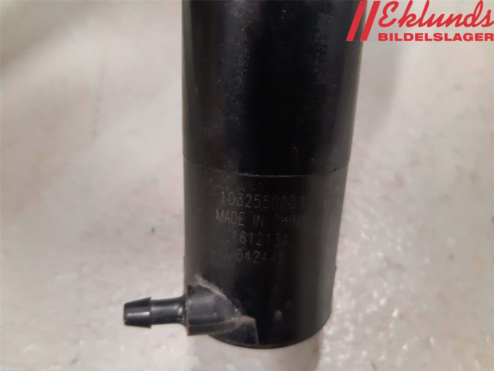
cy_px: 186
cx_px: 247
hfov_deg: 67.3
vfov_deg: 53.1
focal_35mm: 26
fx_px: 371
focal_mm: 3.93
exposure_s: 1/33
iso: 250
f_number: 1.7
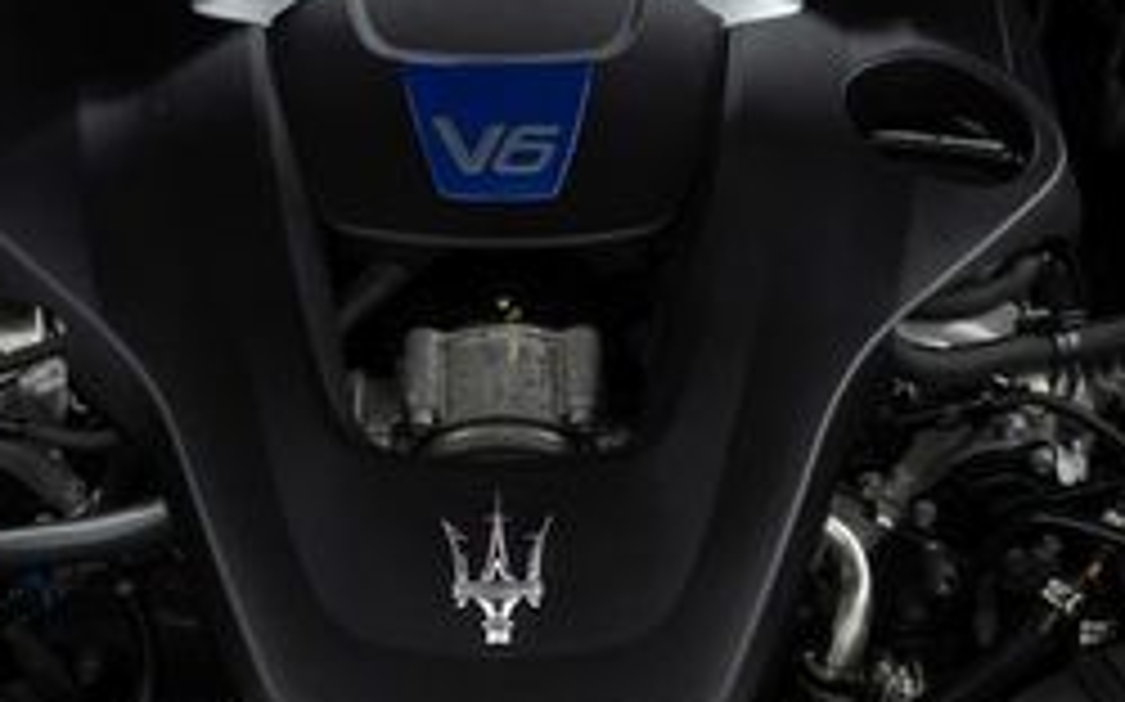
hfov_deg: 28.2
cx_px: 504
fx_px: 2237
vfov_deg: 17.7
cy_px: 542
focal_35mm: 73
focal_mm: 28
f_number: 3.2
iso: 1000
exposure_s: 1/60
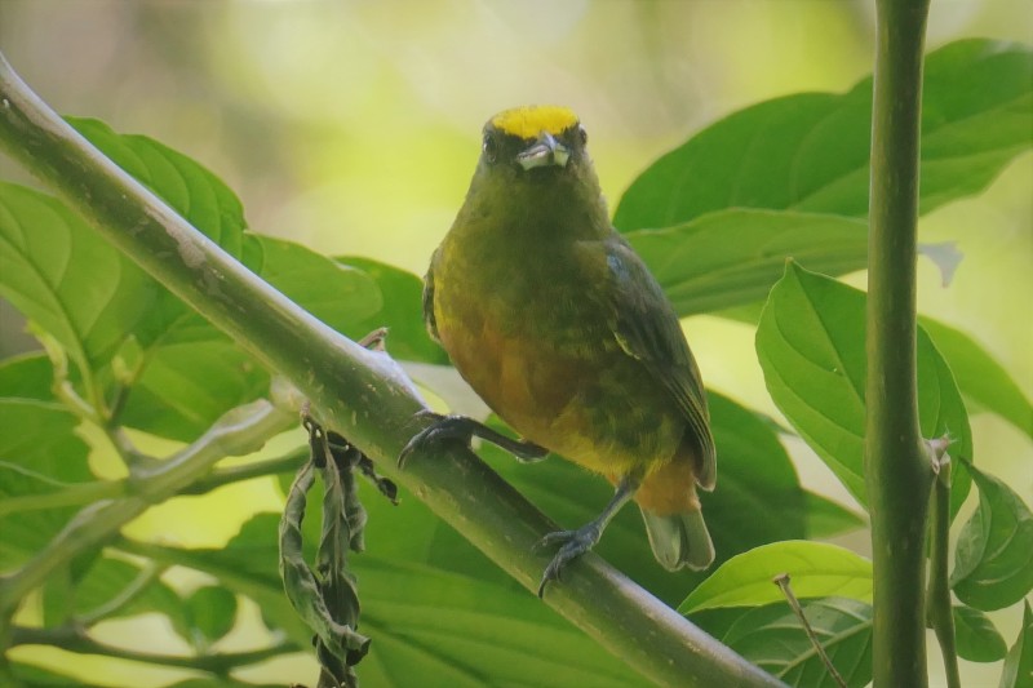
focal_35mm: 720
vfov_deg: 1.9
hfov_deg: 2.9
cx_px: 516
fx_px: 20654
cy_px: 344
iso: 640
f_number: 6.4
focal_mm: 132
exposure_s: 1/125
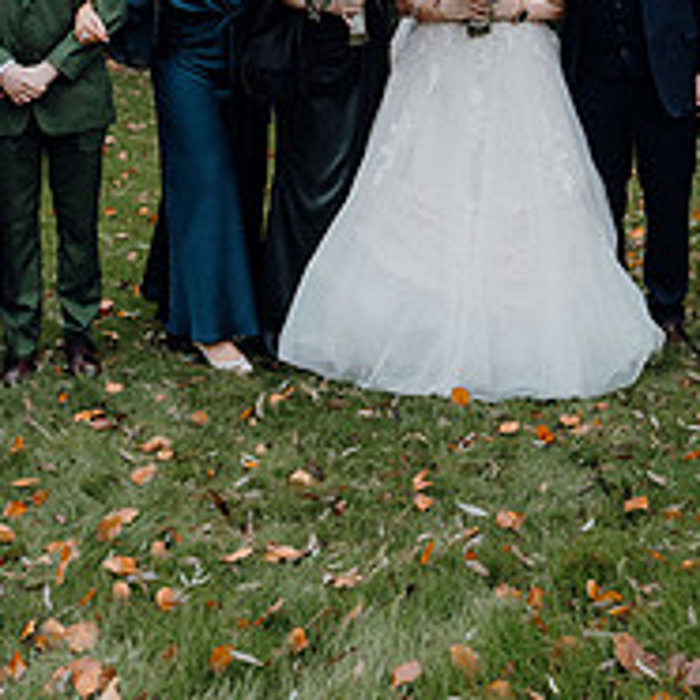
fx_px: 1579
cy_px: 9
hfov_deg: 24.9
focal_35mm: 69
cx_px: 425
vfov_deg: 24.0
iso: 3200
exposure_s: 1/250
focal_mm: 26
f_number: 5
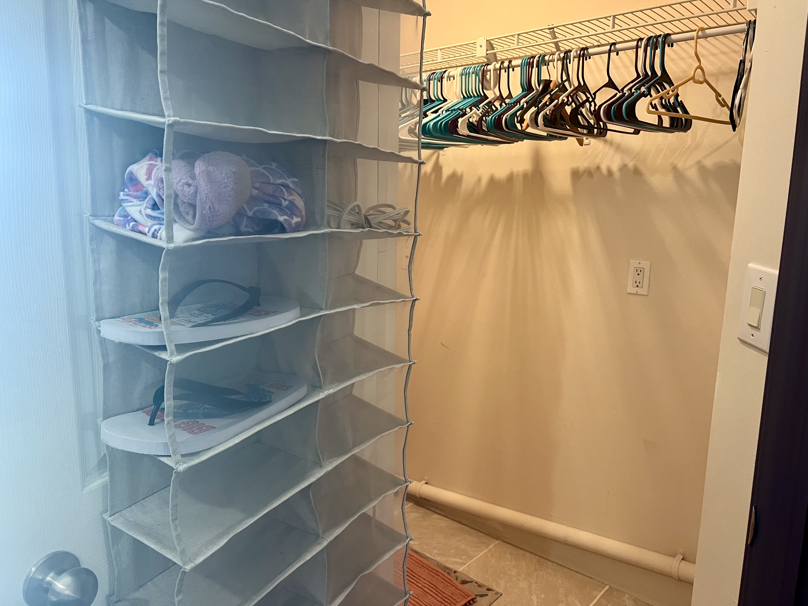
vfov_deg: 53.1
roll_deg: -1.1
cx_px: 404
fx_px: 607
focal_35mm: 26
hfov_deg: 67.3
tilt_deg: -10.3
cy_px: 303
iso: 125
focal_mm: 5.7
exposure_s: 1/60
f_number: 1.5
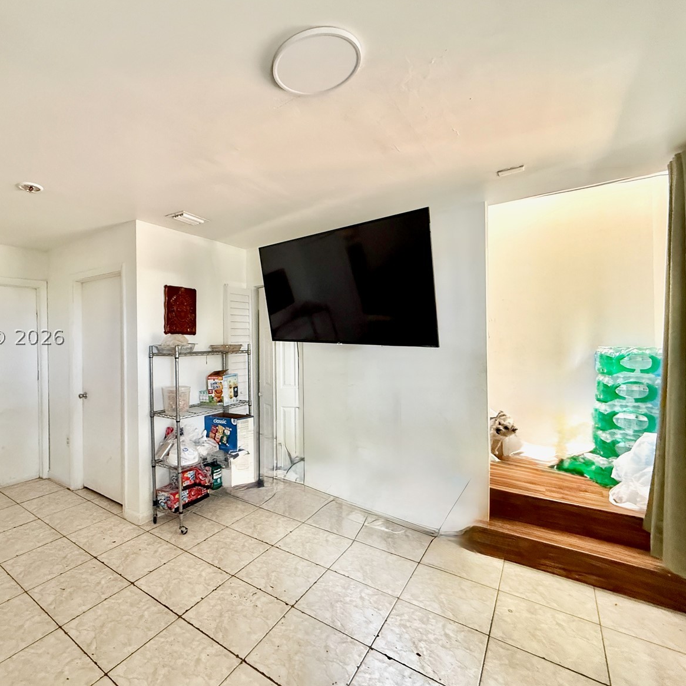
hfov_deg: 81.9
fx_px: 381
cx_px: 244
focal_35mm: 17
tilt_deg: -0.1
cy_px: 337
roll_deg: +0.9
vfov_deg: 84.0
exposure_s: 1/60
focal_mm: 2.22
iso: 640
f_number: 2.2
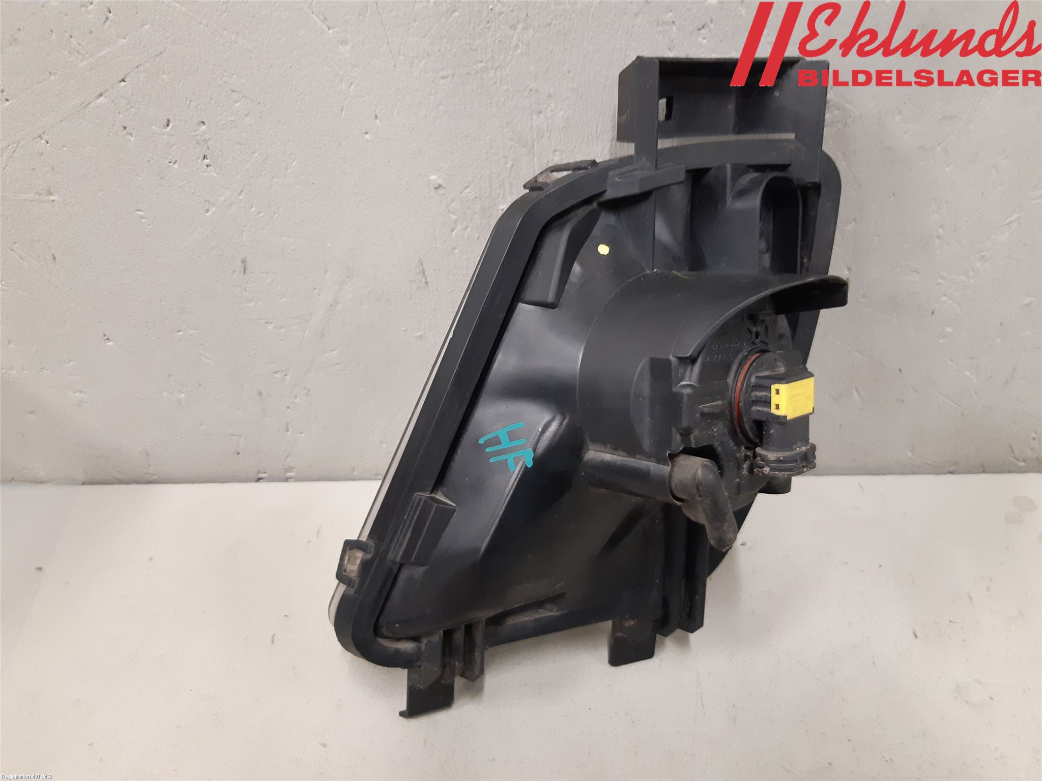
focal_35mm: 26
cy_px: 390
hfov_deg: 67.3
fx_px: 783
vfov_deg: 53.1
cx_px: 521
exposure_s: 1/50
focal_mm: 3.93
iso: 250
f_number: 1.7
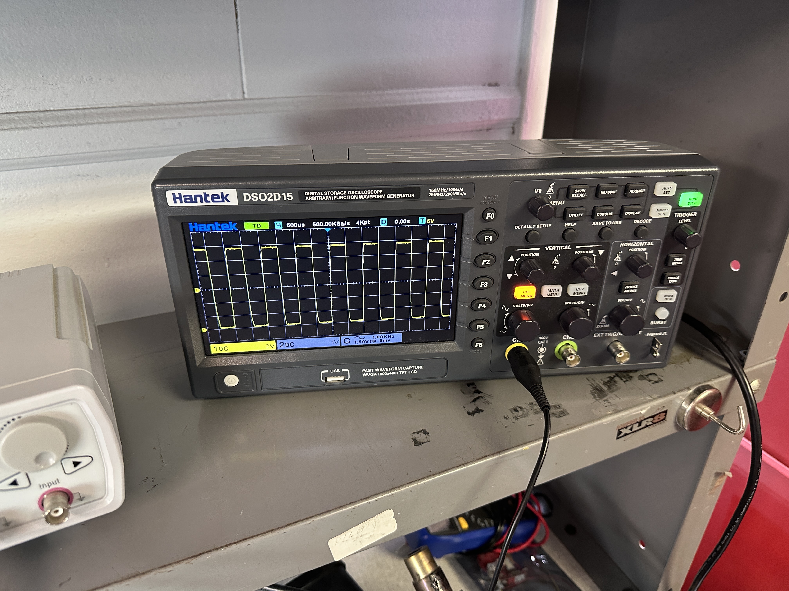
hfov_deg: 71.6
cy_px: 296
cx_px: 394
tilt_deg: -27.3
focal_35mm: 24
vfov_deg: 56.8
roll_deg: -1.1
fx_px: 547
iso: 500
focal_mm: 6.86
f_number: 1.78
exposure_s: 1/60
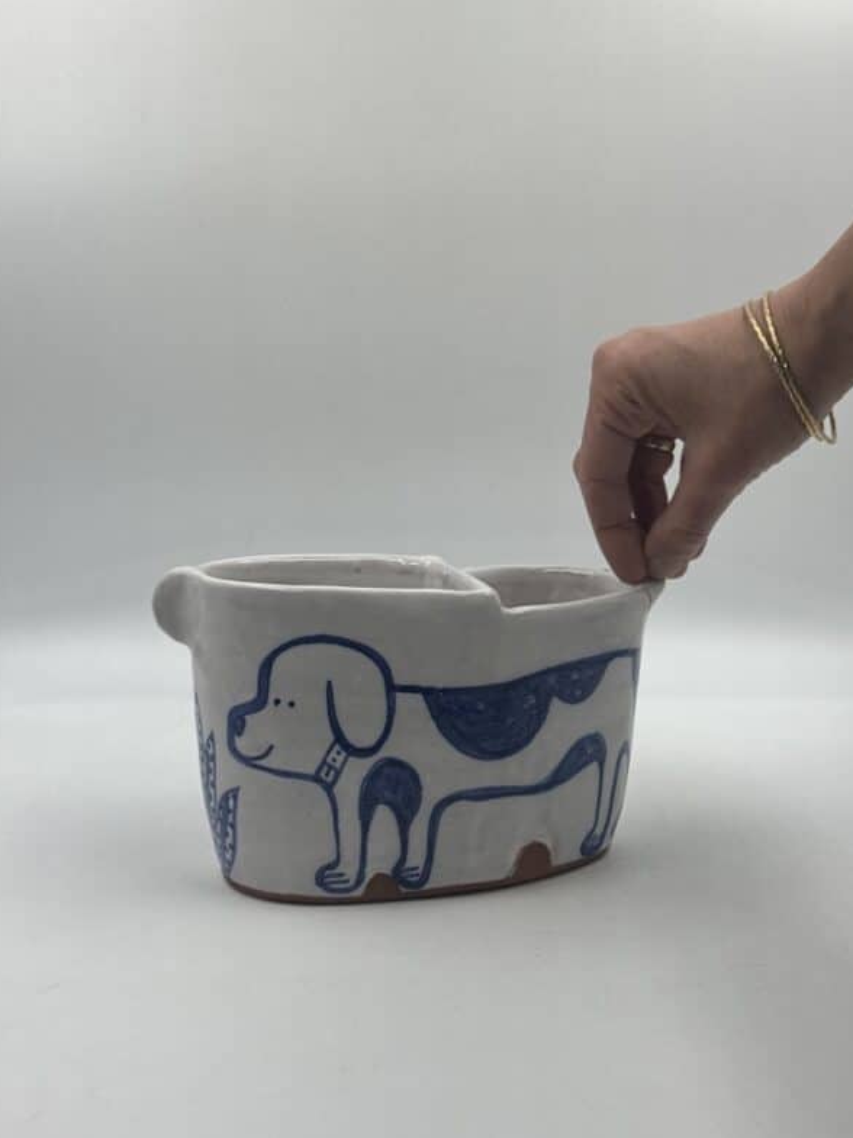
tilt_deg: -12.0
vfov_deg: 38.9
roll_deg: -0.9
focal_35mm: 49
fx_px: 1610
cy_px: 576
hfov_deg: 29.7
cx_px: 425
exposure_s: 1/668
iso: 64
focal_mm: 6.86
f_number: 1.78
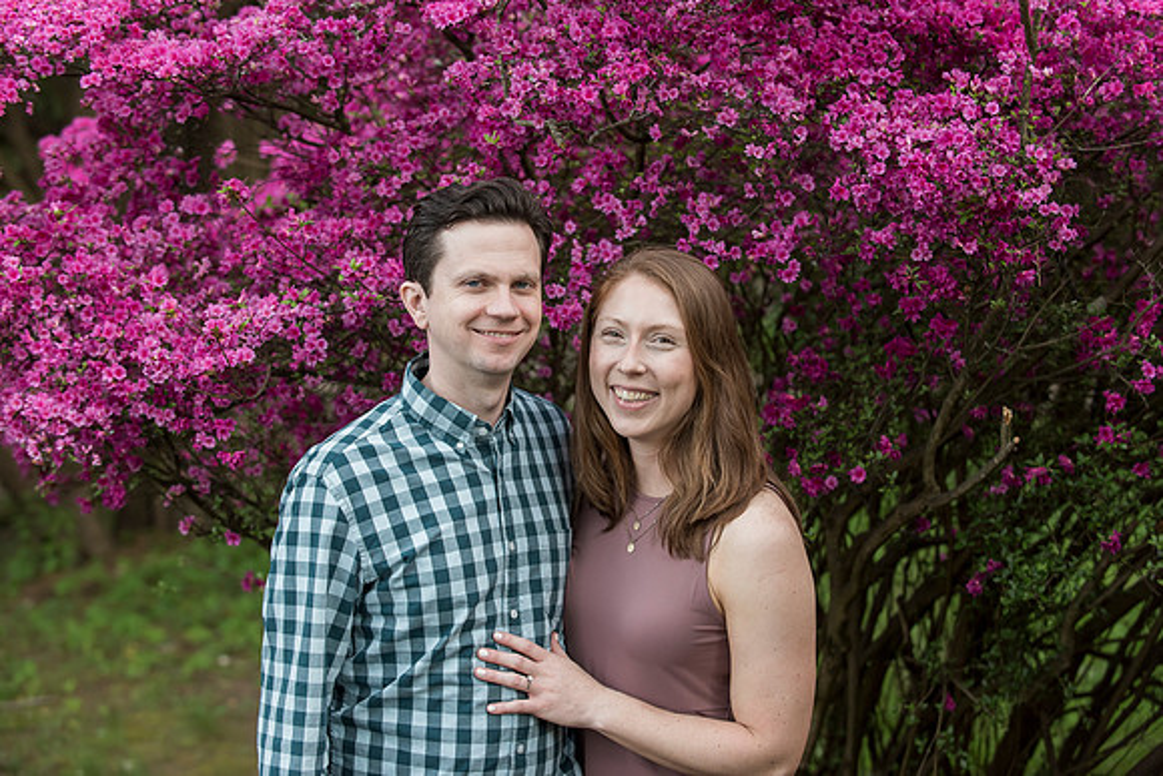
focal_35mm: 80
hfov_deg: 25.4
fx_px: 2585
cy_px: 388
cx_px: 582
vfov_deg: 17.1
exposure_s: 1/250
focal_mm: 80
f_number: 4
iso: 1250
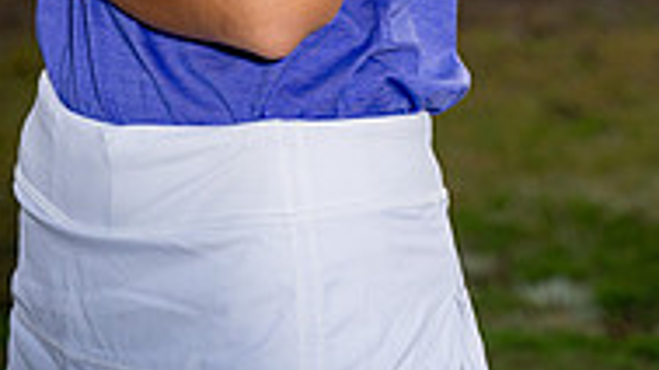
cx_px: 262
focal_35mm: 175
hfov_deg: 12.3
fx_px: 3056
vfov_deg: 6.7
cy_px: -408
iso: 640
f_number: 4
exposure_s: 1/250
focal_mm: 70
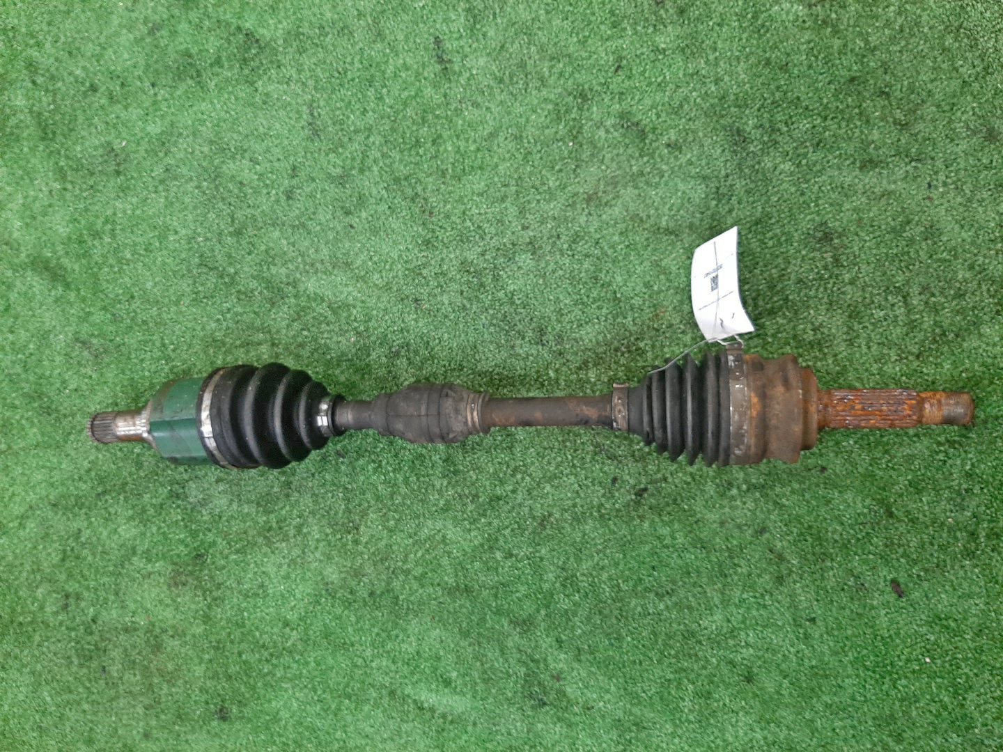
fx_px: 753
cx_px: 502
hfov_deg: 67.3
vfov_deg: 53.1
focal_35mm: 26
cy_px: 376
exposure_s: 1/33
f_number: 1.7
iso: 170
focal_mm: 3.93
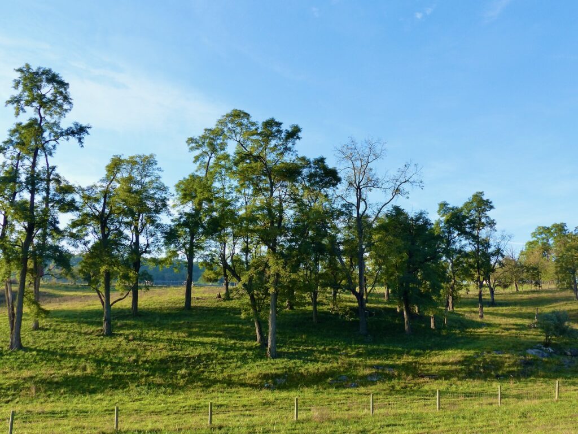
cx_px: 289
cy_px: 217
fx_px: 601
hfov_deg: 51.4
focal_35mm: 36
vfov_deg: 39.7
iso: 160
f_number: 4
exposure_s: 1/320
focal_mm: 6.4
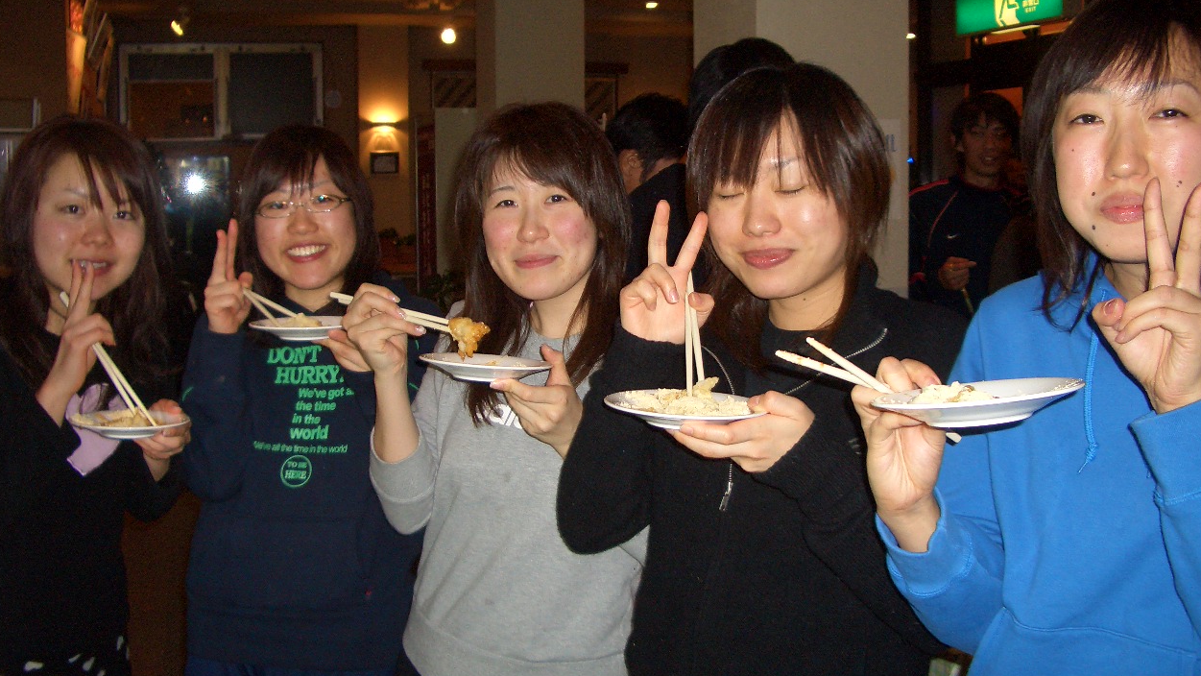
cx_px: 592
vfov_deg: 30.4
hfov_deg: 51.6
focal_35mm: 39
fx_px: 1242
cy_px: 302
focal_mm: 5.8
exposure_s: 1/60
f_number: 2.6
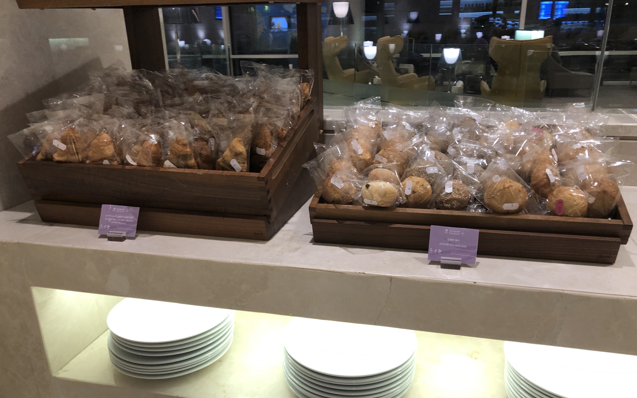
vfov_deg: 41.7
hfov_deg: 62.9
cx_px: 316
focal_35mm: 30
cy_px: 231
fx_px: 521
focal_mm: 3.99
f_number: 1.8
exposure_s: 1/30
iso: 40
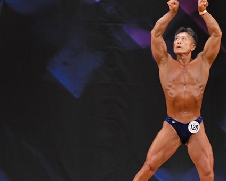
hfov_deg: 4.7
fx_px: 2755
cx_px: 181
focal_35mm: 412
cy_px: 112
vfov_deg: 3.8
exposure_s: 1/400
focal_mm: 160
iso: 3200
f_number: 5.6
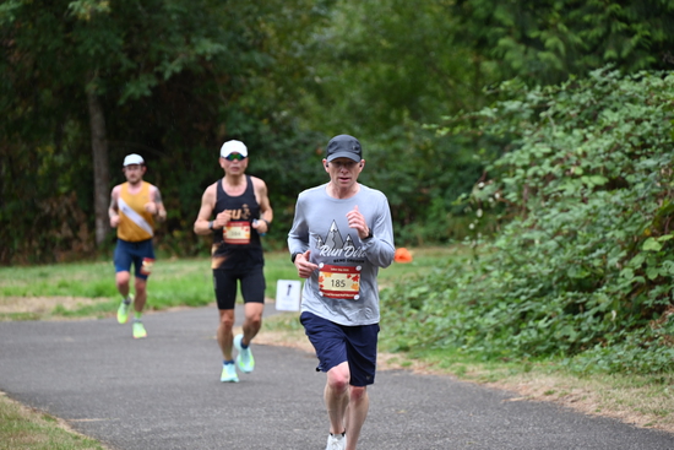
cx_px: 337
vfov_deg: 6.9
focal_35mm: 200
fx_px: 3745
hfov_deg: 10.3
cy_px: 225
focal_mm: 200
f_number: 6.3
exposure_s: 1/250
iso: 800
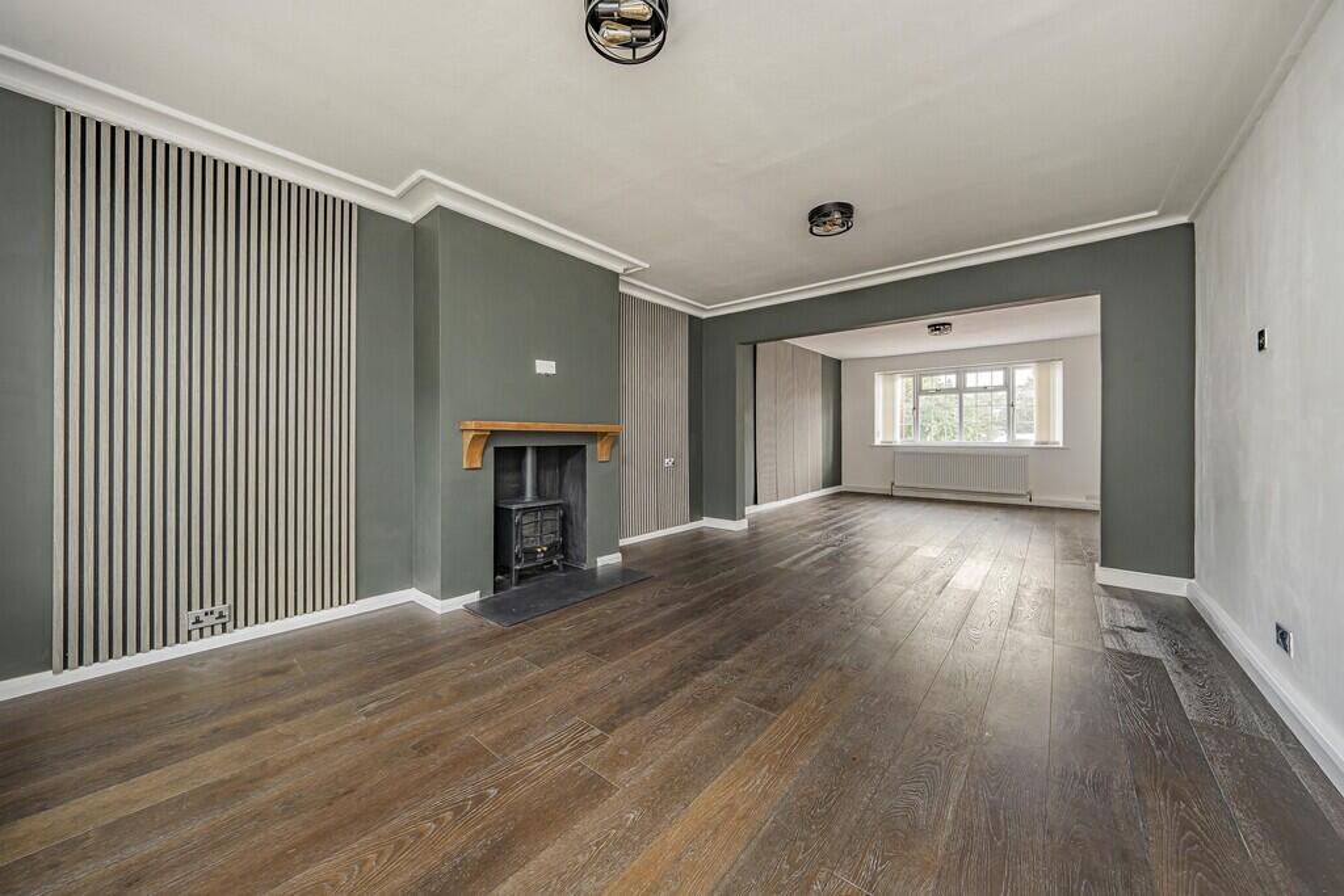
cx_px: 672
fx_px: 448
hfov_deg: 112.6
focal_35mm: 12
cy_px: 448
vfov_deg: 90.0
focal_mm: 12
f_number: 9
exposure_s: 1/15
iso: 320
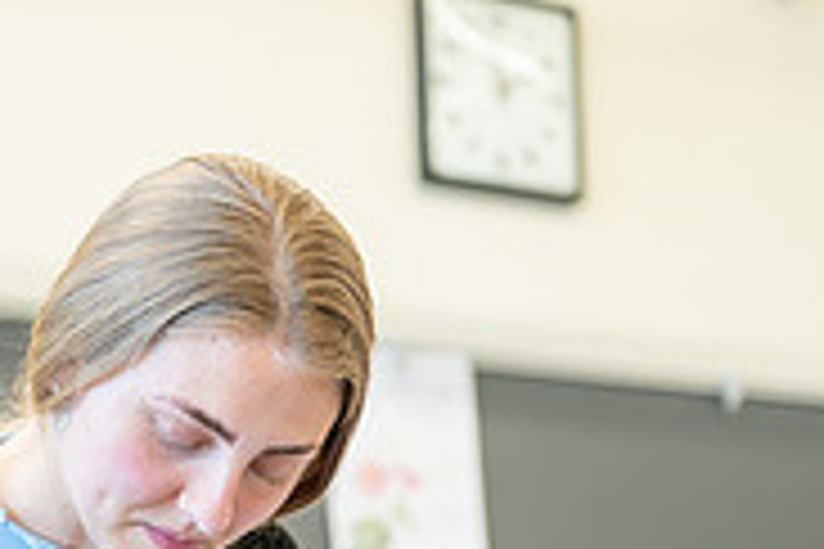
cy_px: 655
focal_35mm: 162
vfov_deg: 8.4
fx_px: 3708
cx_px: 180
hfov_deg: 12.6
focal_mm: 51
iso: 320
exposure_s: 1/100
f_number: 2.8
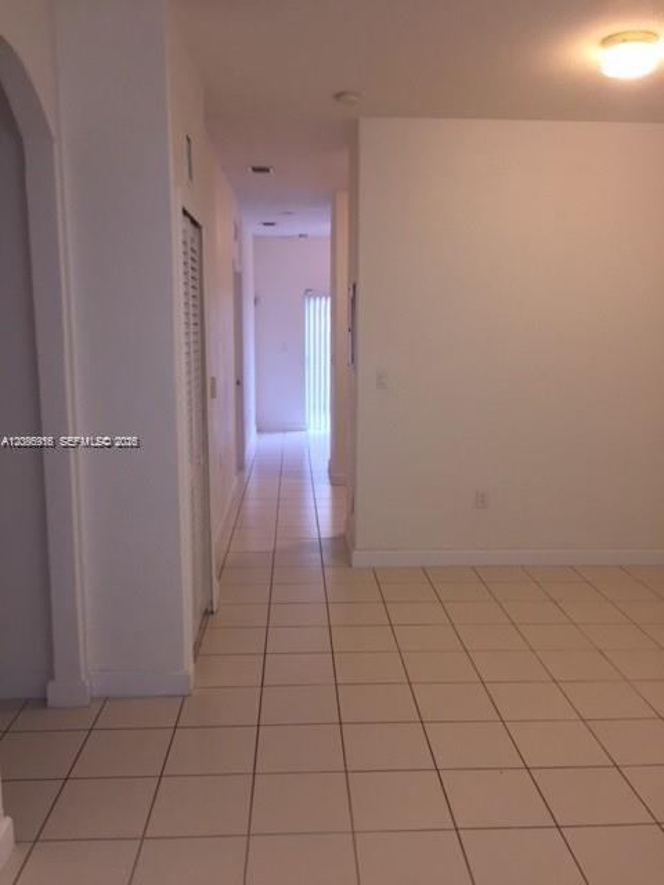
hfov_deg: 48.2
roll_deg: -0.5
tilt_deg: -8.1
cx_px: 332
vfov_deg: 61.7
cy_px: 442
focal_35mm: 29
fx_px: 742
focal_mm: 4.15
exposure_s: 1/30
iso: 80
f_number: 2.2
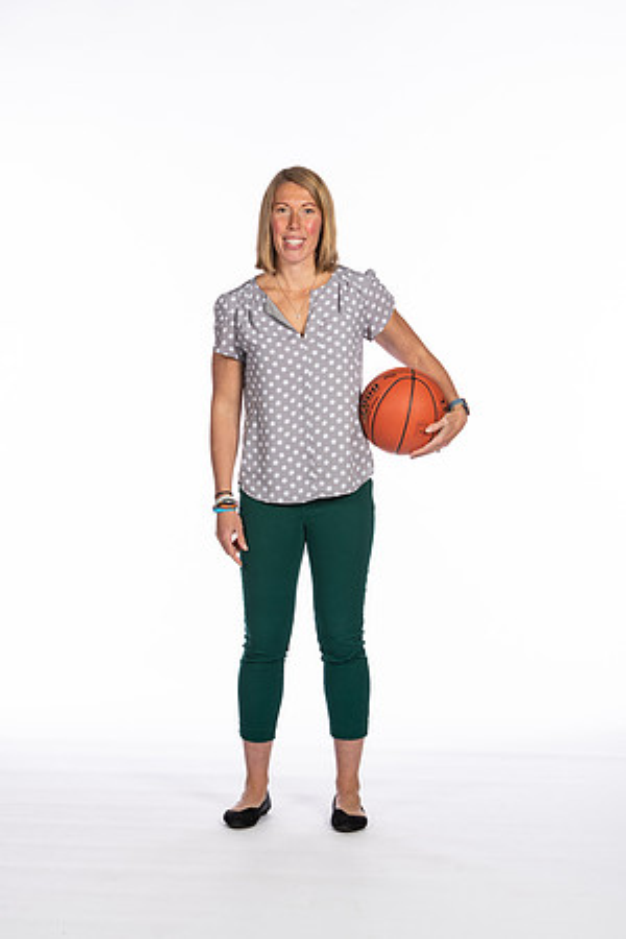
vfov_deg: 19.5
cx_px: 313
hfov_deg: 13.0
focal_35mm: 105
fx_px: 2739
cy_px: 470
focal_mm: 70
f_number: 5.6
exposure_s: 1/100
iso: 100
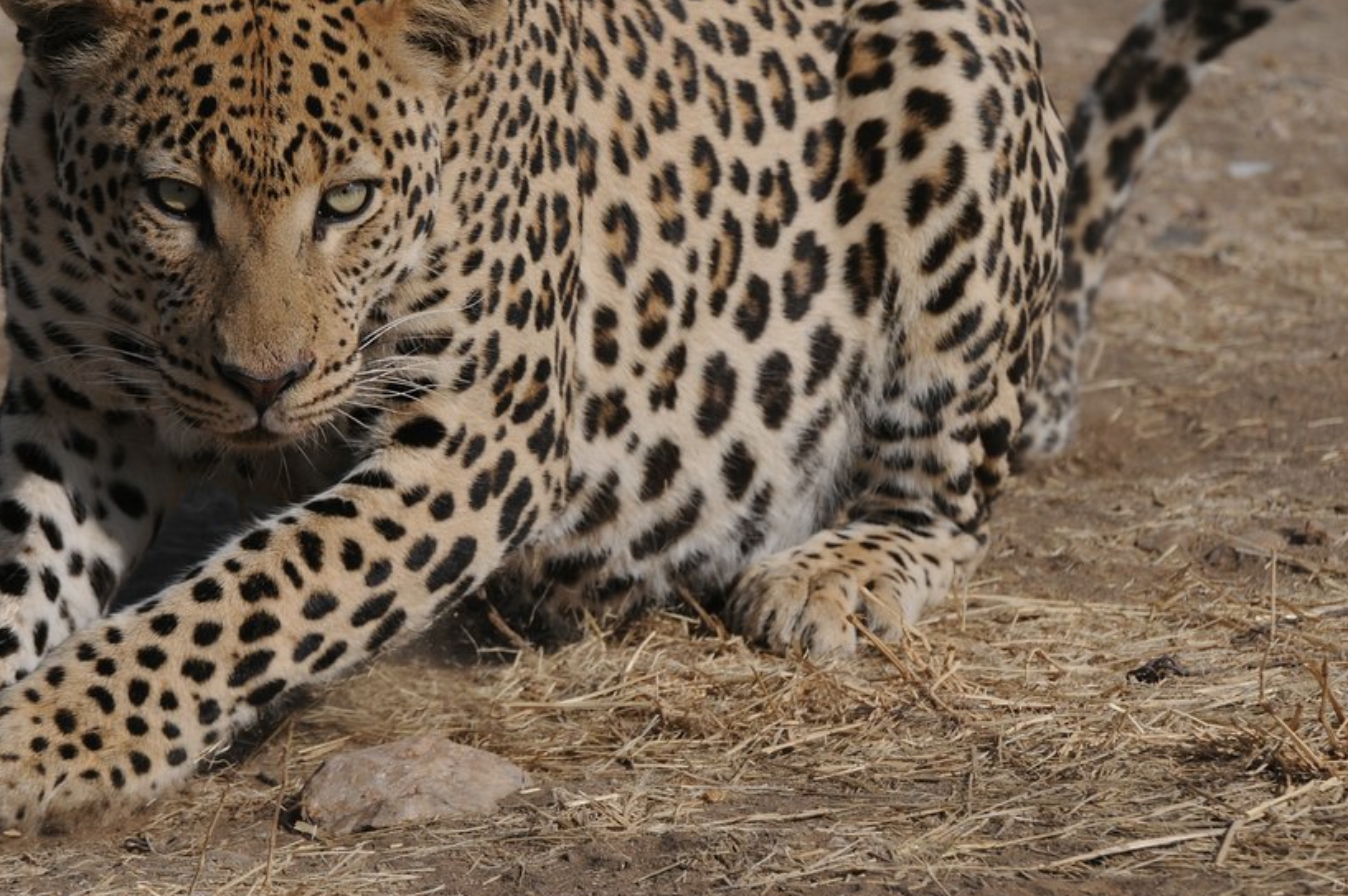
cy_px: 356
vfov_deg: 1.9
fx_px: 27456
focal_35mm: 734
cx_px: 615
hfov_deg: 2.8
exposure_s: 1/1600
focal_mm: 400
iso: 400
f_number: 7.1
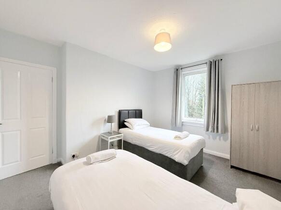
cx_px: 140
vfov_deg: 85.7
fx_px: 114
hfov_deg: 102.1
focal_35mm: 14
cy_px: 105
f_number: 2.2
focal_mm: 2.22
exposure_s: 1/100
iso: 400
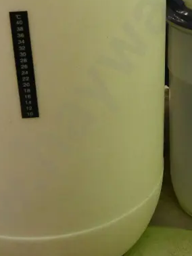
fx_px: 480
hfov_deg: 22.5
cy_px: 39
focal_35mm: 65
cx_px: 134
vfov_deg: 28.9
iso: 3200
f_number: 3.7
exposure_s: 1/320
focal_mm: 12
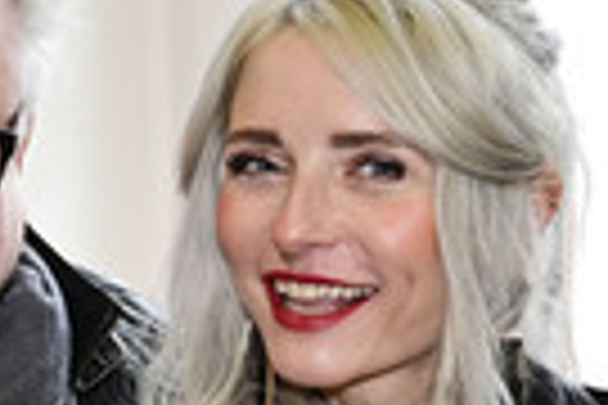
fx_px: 2651
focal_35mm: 157
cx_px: 52
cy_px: 378
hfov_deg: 13.0
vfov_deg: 8.7
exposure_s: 1/200
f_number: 3.2
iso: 800
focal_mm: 47
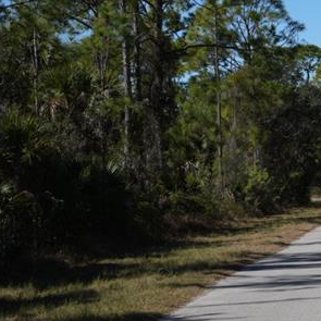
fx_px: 1332
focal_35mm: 127
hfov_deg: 13.3
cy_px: 138
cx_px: 404
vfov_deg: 13.7
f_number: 5
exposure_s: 1/1000
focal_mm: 43
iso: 100
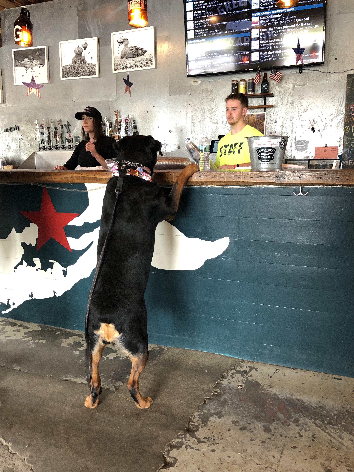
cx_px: 177
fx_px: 382
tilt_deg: -8.4
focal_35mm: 28
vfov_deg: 63.4
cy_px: 236
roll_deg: -0.6
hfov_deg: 49.7
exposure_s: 1/15
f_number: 1.8
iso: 64
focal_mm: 4
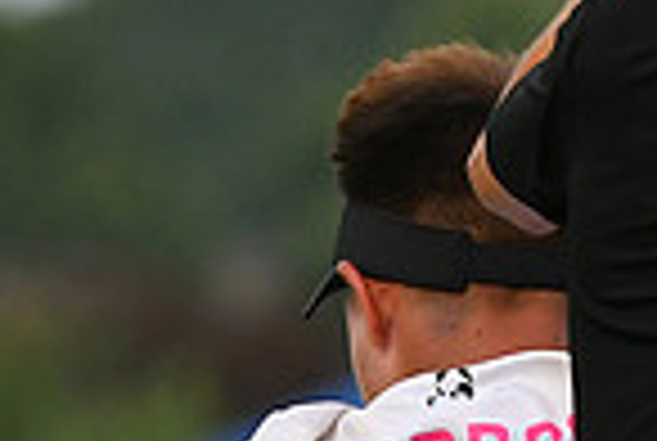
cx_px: 310
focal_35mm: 1783
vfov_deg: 0.8
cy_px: 16
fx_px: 32606
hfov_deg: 1.2
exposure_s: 1/4000
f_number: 5.6
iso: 800
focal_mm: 300
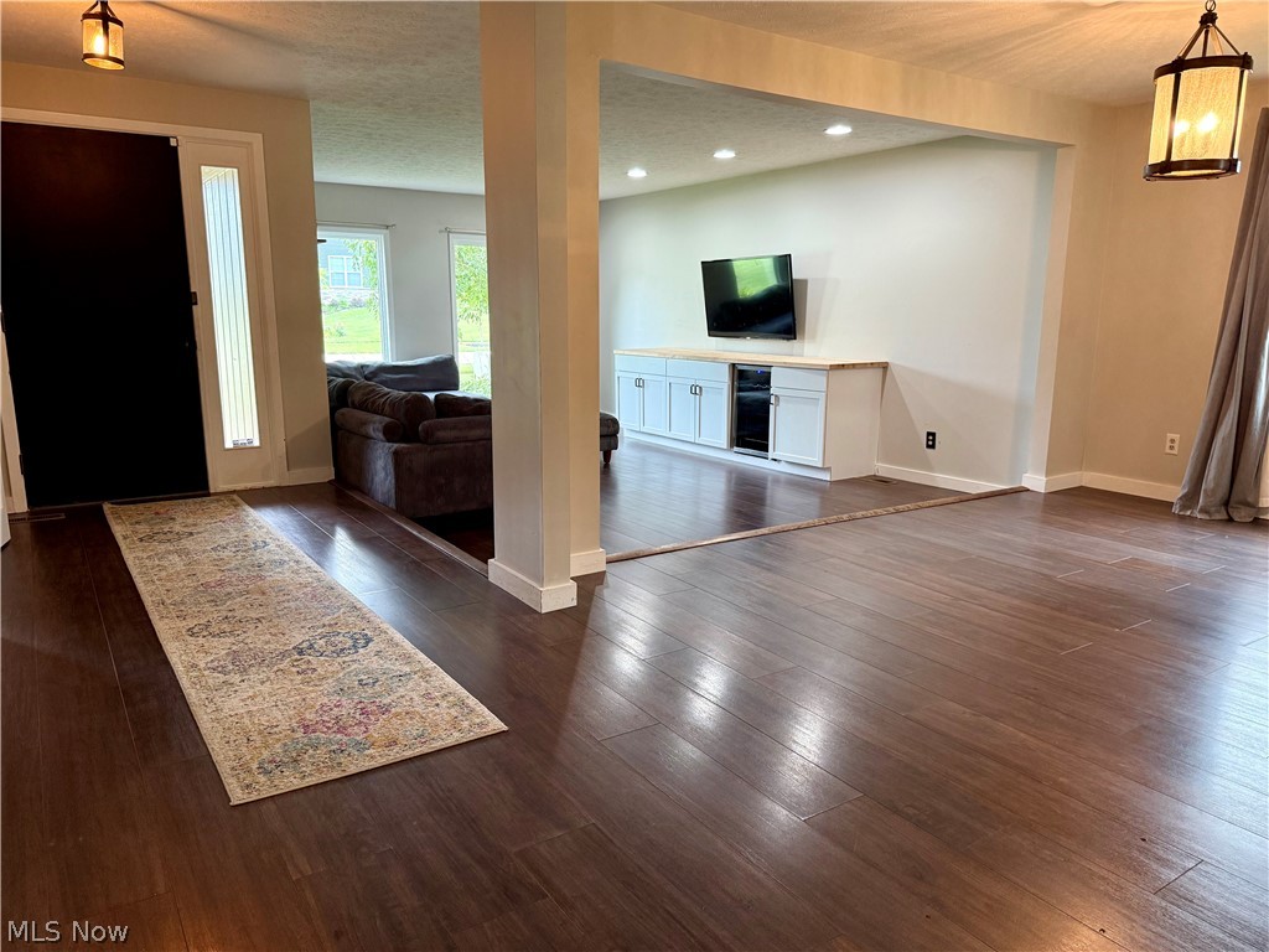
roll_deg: -0.5
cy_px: 476
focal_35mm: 24
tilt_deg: -10.3
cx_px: 634
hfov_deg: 71.6
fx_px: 880
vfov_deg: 56.8
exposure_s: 1/60
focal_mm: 6.76
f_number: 1.78
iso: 250
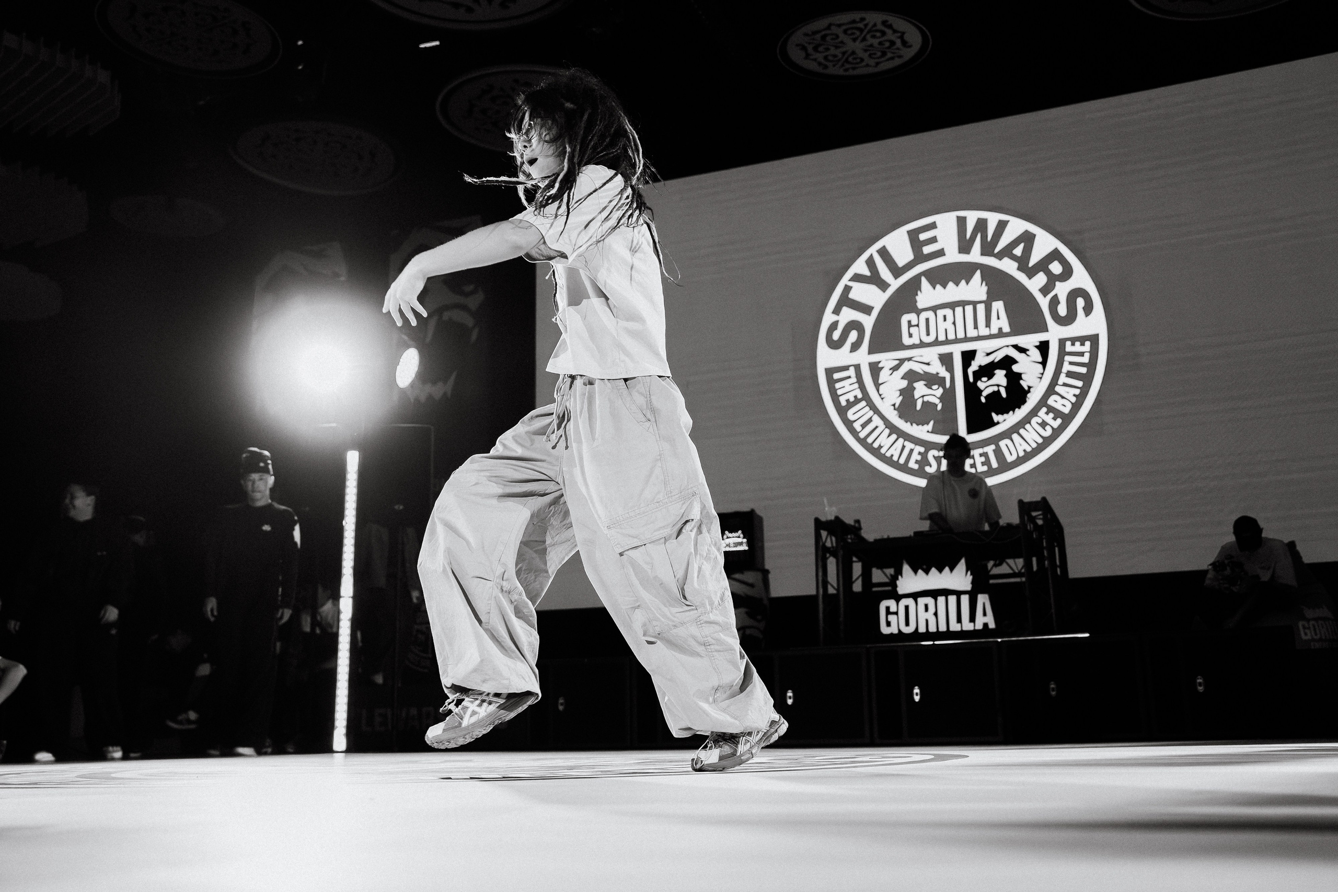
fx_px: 1326
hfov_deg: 53.5
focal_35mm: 36
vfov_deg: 37.2
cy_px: 445
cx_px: 693
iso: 3200
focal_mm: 33
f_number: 2.8
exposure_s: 1/800
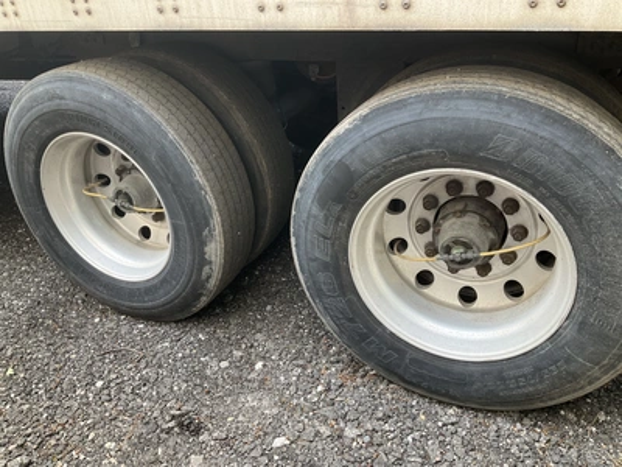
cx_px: 311
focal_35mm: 29
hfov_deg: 61.7
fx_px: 521
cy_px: 234
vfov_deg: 48.2
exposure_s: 1/122
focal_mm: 3
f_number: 1.8
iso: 25
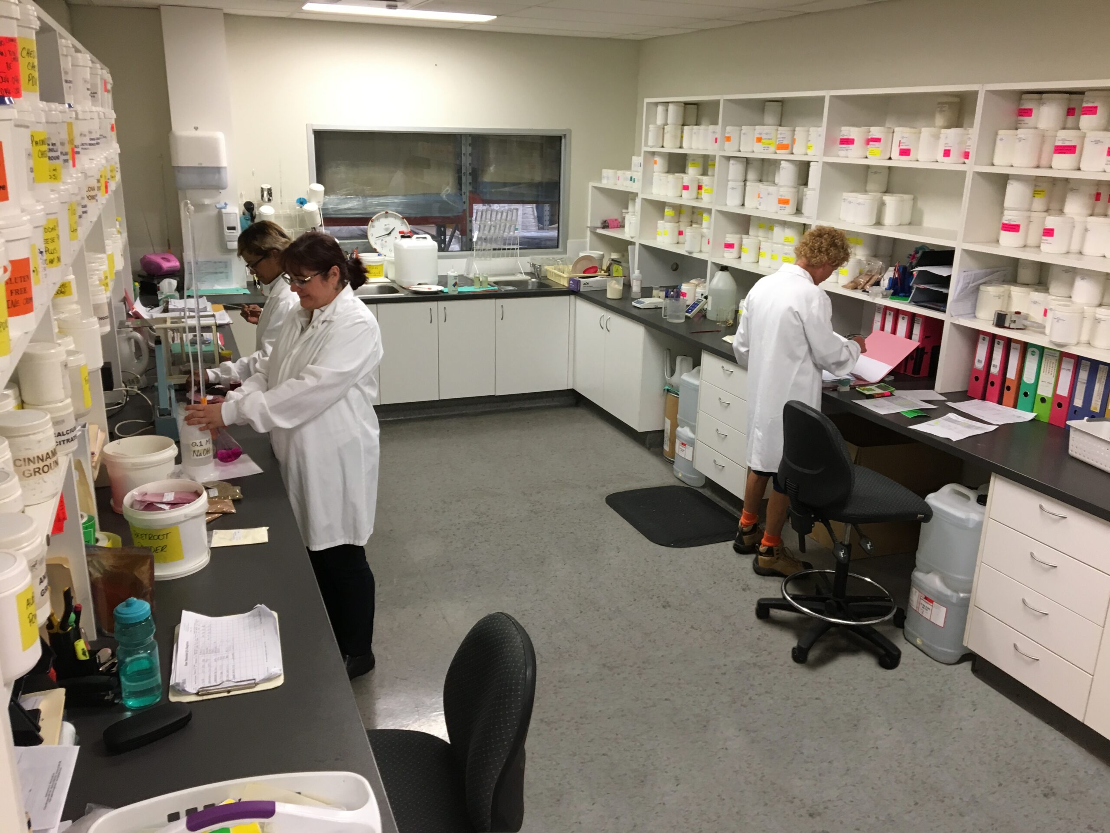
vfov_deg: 48.2
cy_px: 416
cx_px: 555
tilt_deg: -16.2
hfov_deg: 61.7
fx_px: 930
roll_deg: -1.1
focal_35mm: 29
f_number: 2.2
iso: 100
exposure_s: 1/33
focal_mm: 4.15
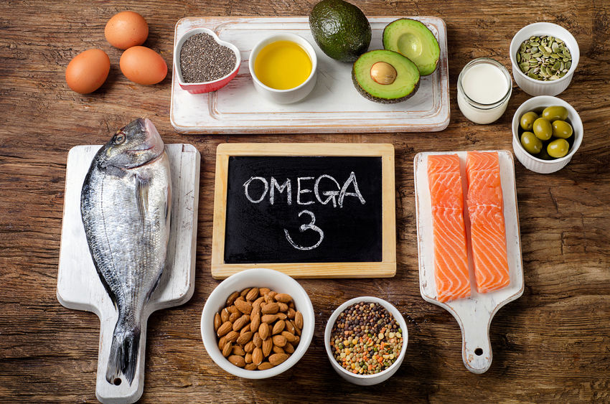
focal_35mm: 75
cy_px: 202
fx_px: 1268
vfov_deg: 18.1
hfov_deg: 27.0
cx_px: 305
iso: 100
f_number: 10
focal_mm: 50
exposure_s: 1/200
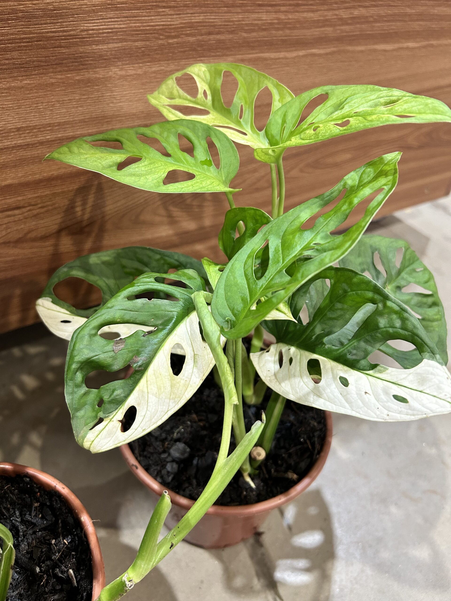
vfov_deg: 67.3
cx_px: 226
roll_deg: -7.3
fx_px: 452
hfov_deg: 53.1
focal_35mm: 26
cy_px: 300
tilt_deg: -41.1
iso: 200
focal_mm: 5.7
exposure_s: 1/60
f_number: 1.5
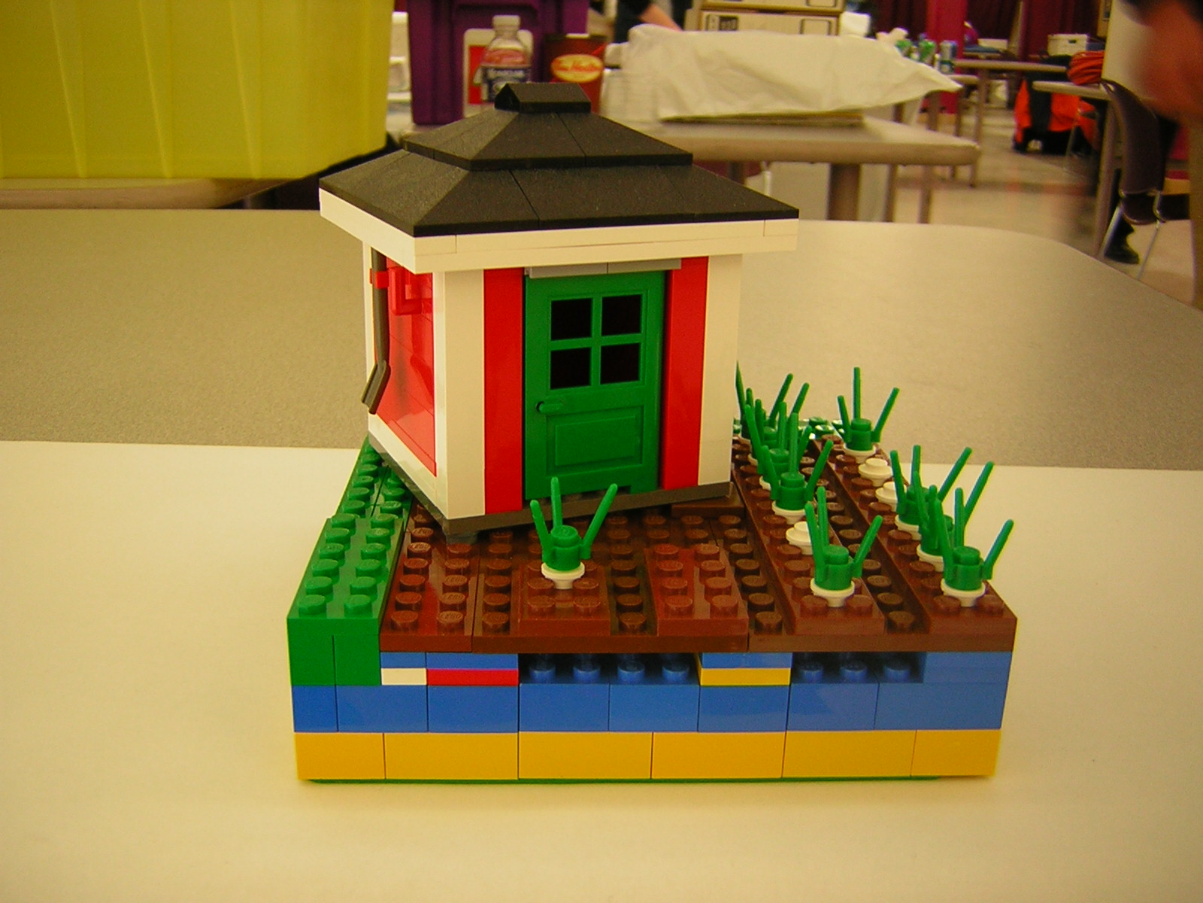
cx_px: 602
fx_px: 1251
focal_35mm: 36
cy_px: 452
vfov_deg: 39.7
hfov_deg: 51.4
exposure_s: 1/7.7
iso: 50
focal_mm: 4.7
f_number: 2.6
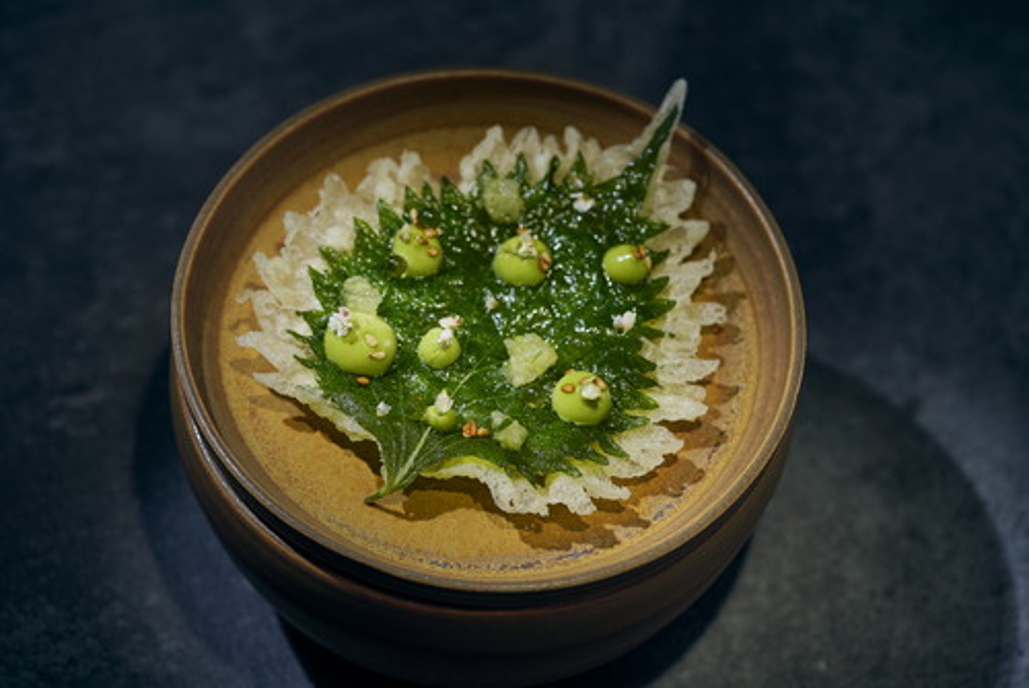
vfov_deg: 15.2
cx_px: 514
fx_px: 2574
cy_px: 344
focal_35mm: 90
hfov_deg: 22.6
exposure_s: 1/25
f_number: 5
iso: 100
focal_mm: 90
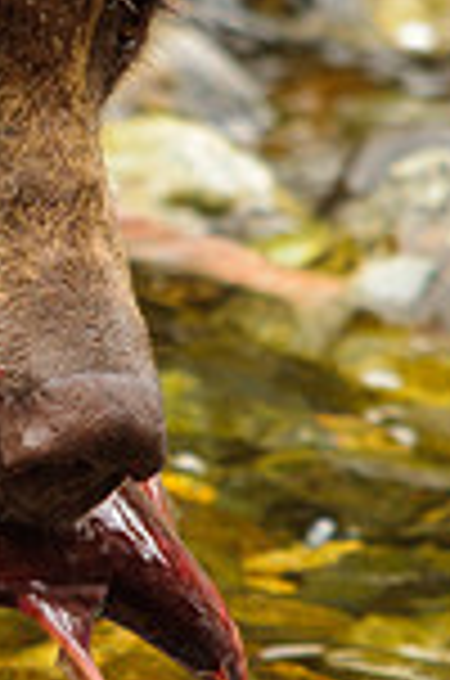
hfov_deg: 1.0
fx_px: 25258
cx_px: -178
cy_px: 239
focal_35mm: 1341
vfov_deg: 1.5
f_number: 8
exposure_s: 1/125
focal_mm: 300
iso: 1600
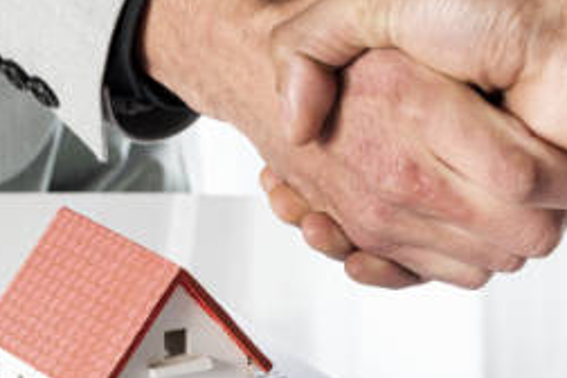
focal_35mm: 202
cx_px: 281
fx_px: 3181
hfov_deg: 10.2
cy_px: 281
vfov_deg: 6.8
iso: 320
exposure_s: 1/60
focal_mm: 85
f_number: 10
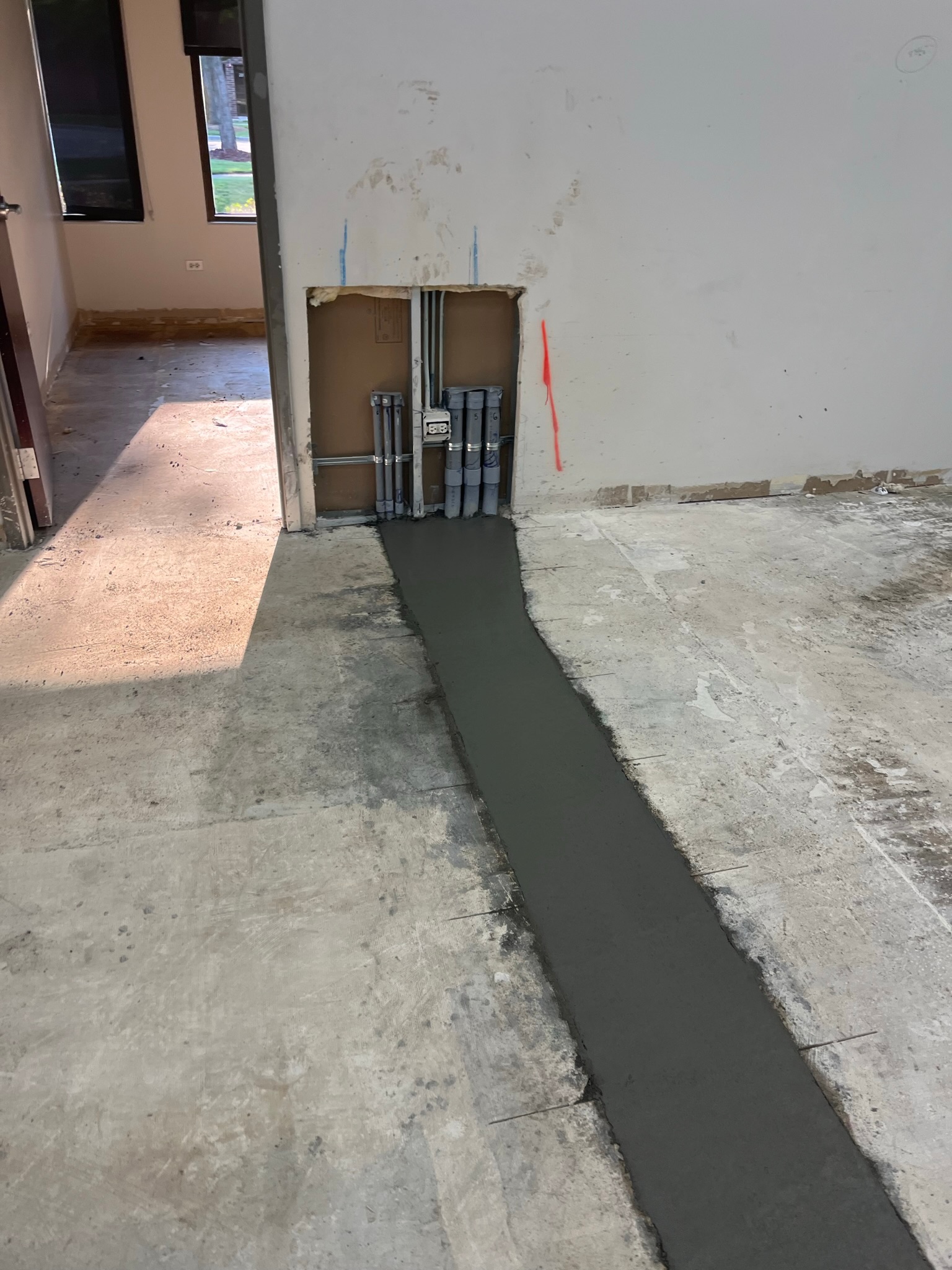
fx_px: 953
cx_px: 476
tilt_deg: -33.2
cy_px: 635
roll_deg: -0.5
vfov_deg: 67.3
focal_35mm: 26
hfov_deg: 53.1
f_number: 1.6
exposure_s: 1/133
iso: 80
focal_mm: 5.1
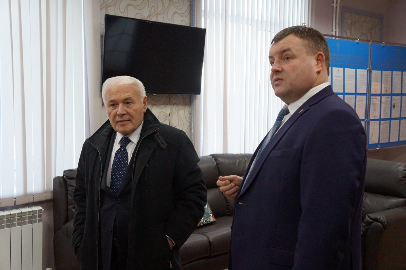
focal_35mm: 42
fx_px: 473
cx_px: 203
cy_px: 135
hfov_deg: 46.5
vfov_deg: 31.8
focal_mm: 28
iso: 1600
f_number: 4
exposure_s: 1/160
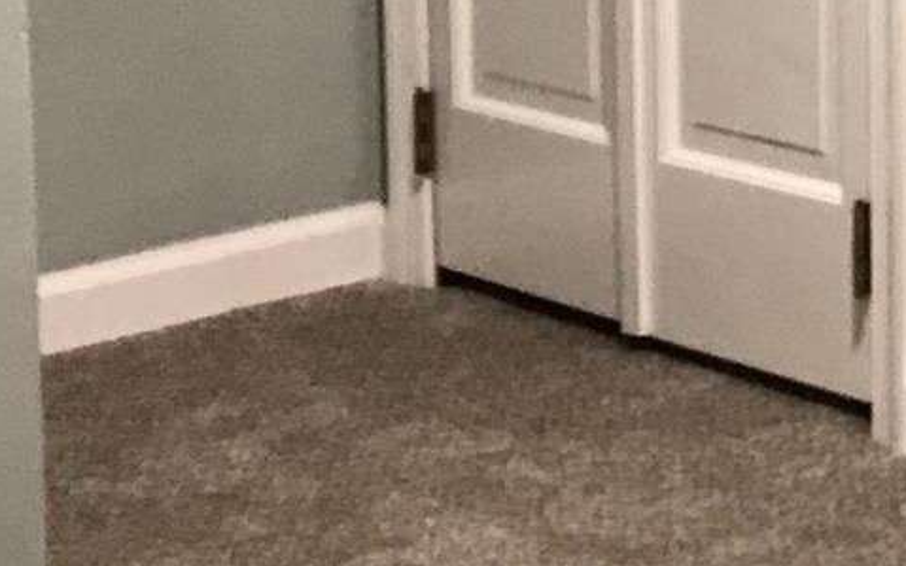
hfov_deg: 14.8
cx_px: 1521
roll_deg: -0.1
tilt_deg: -3.4
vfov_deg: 9.9
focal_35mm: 127
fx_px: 3135
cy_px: -322
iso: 40
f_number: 1.8
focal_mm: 3.99
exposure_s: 1/17
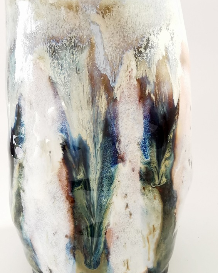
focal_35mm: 41
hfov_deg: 36.5
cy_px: 142
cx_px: 109
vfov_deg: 44.8
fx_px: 331
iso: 160
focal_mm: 2.26
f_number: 2.2
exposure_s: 1/33.3
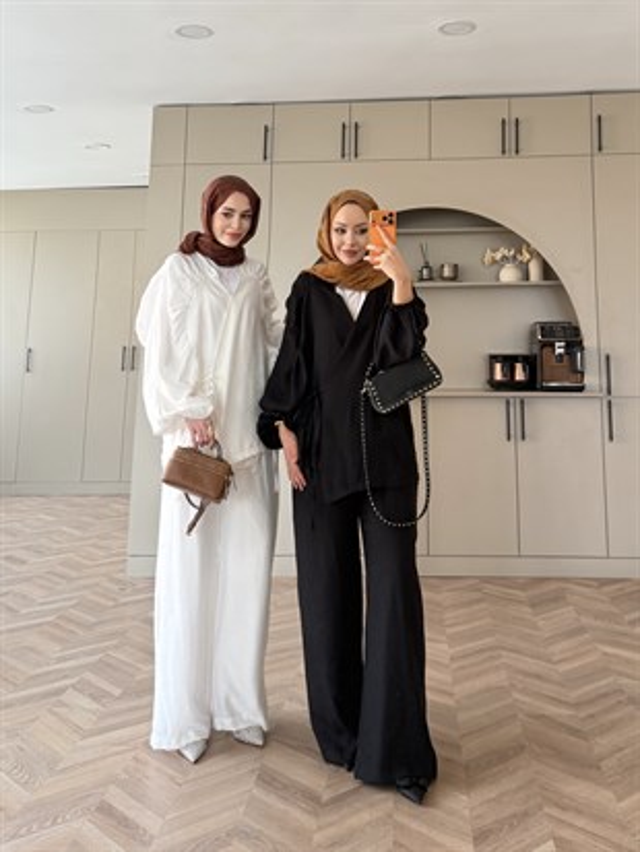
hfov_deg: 56.8
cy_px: 426
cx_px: 320
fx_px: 591
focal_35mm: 24
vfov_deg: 71.6
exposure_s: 1/121
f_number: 1.78
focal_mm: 6.76
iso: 200
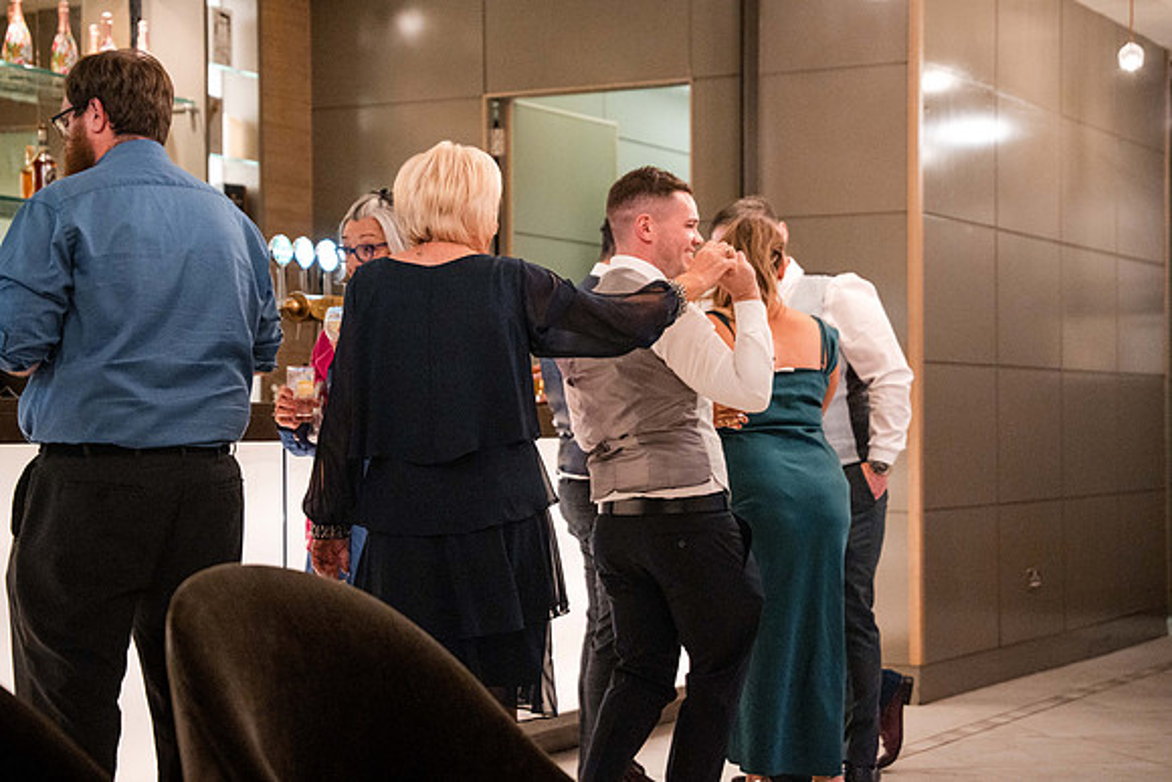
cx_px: 586
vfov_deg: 18.2
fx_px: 2443
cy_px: 391
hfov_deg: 27.0
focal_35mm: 75
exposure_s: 1/500
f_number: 2.8
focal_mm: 70
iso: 10000
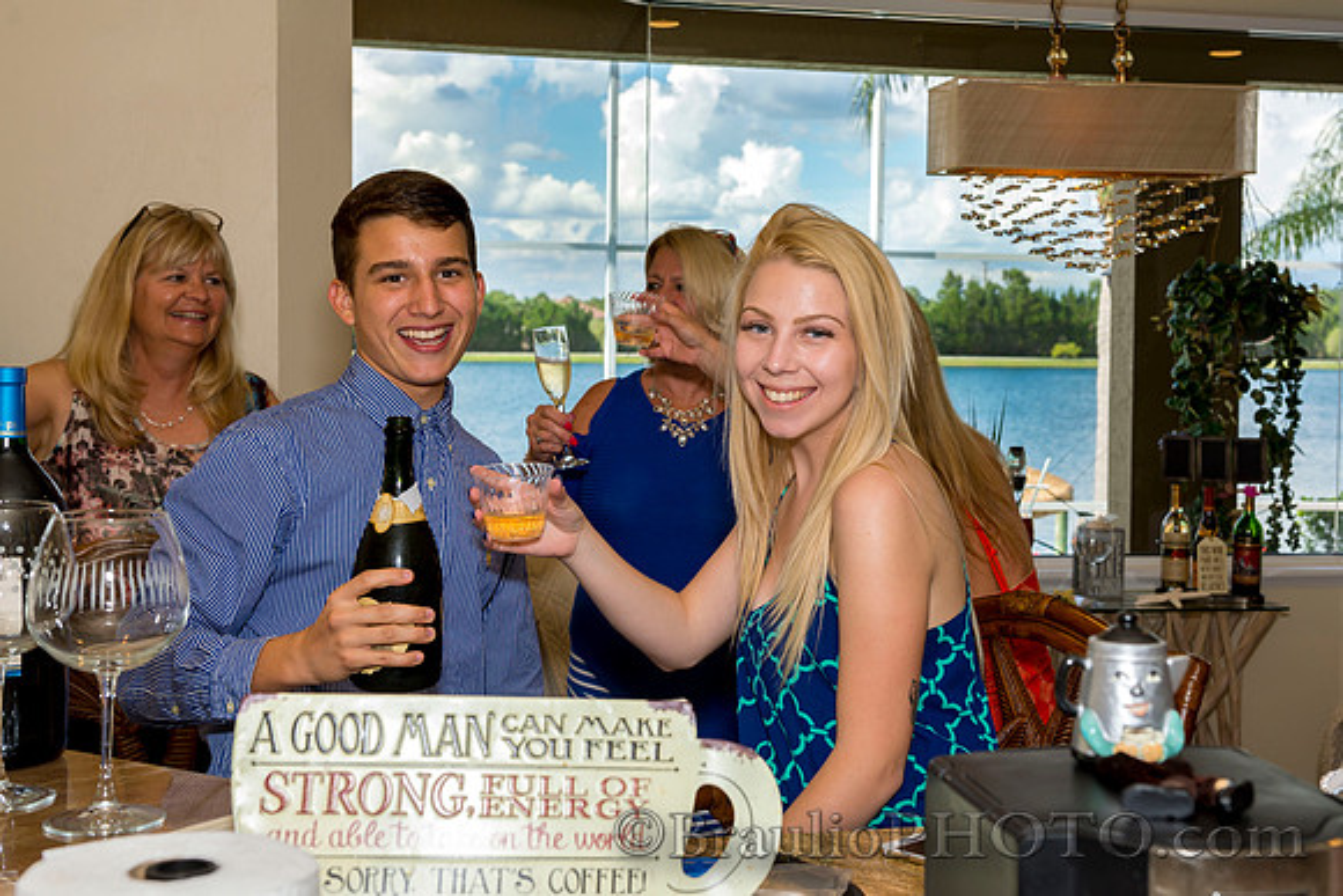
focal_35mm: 51
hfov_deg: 38.9
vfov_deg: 26.6
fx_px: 1895
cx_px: 795
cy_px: 389
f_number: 7.1
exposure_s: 1/100
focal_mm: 42
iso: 320
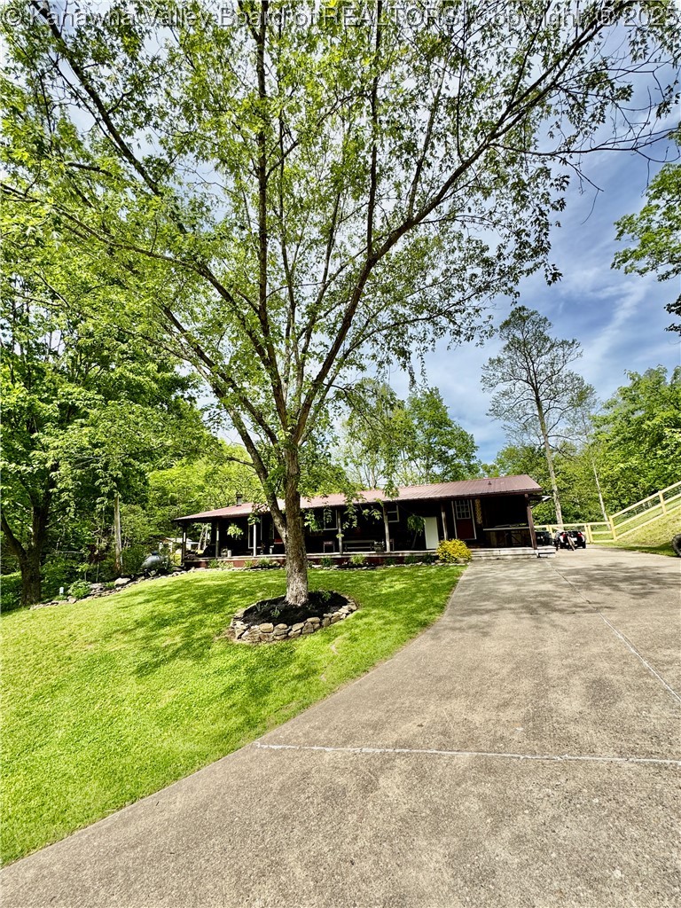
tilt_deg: +13.4
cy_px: 454
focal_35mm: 14
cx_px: 340
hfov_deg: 85.7
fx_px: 367
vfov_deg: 102.1
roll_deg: +3.2
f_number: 2.2
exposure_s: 1/1256
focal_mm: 2.22
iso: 50
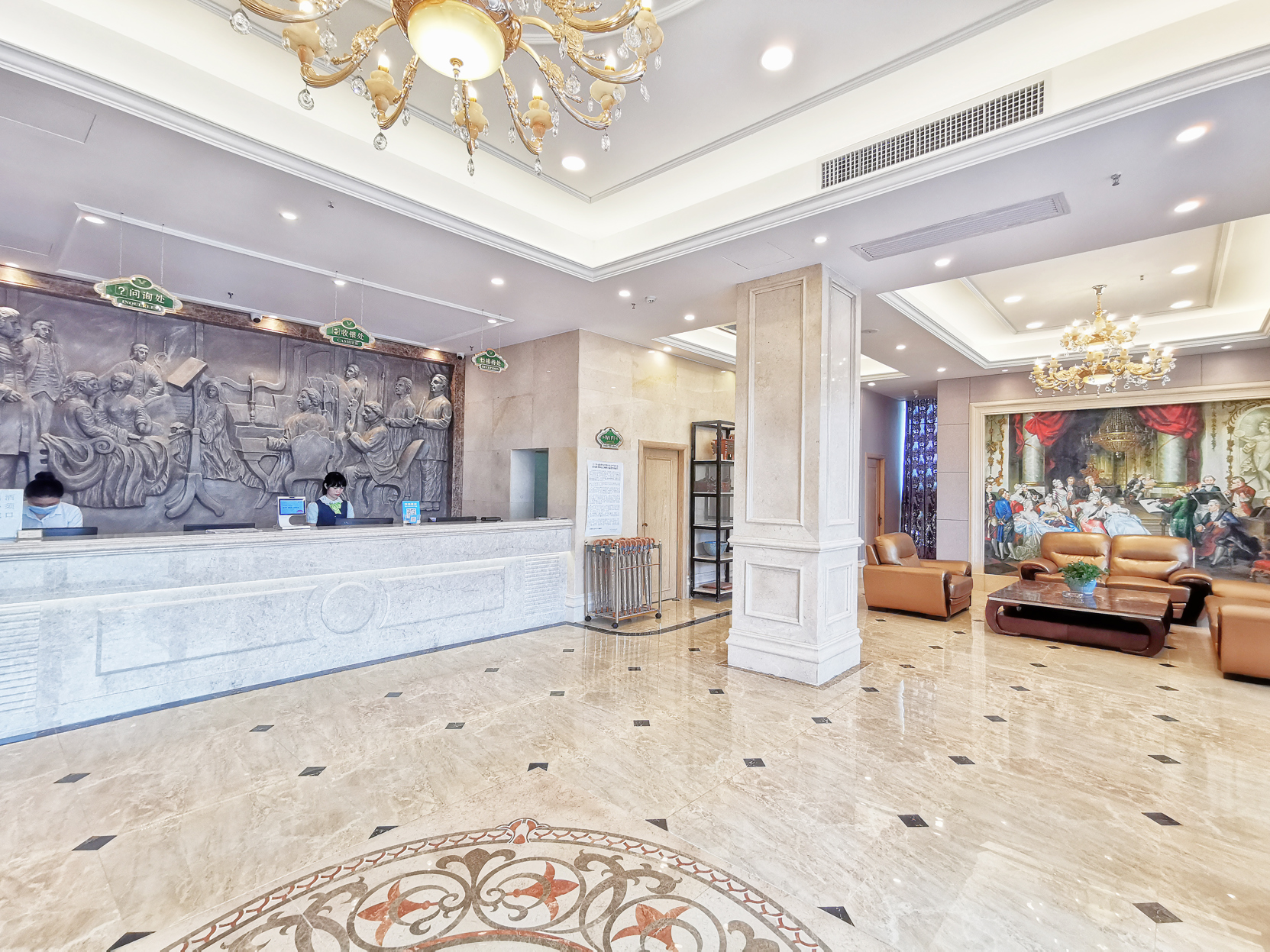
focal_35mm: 16
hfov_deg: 94.5
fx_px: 587
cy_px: 476
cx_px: 635
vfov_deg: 78.1
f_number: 2.2
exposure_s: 1/100
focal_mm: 2.35
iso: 200
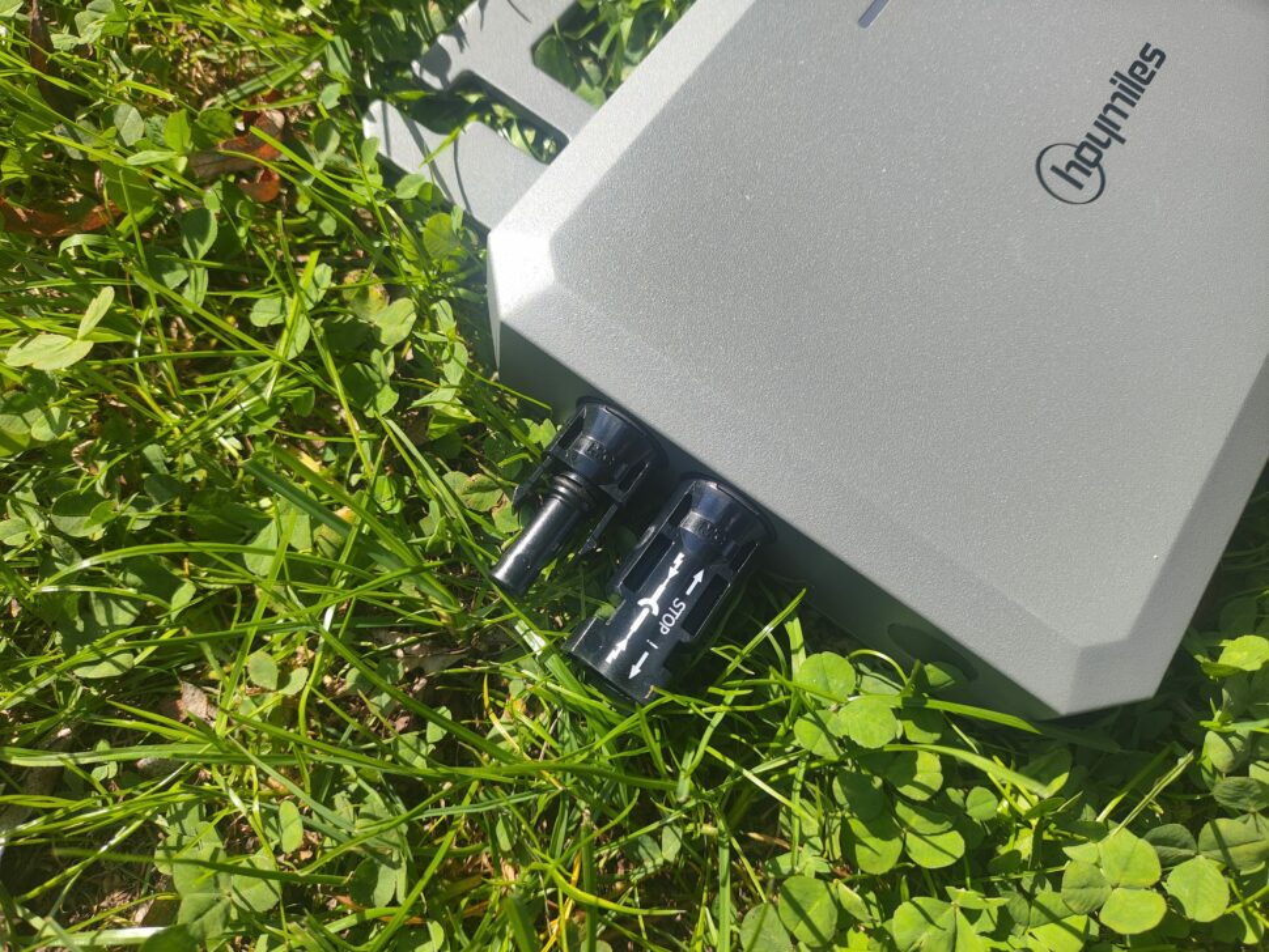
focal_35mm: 24
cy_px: 476
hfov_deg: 71.6
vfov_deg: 56.8
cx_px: 634
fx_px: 880
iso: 50
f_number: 1.8
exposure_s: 1/823
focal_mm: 4.68
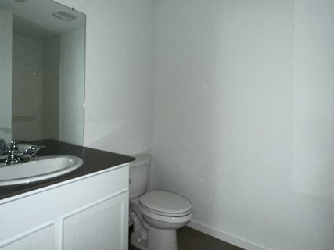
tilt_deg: +0.2
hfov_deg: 79.0
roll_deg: -1.2
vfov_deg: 63.2
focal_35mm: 21
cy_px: 108
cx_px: 175
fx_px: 203
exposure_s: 1/60
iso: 160
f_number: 2.2
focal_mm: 2.22
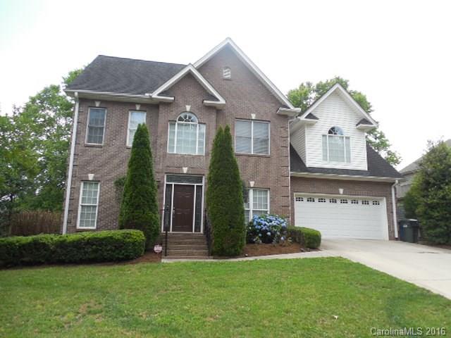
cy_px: 169
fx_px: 326
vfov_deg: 54.9
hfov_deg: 69.4
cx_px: 226
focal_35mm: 25
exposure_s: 1/500
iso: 125
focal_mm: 4.5
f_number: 3.3
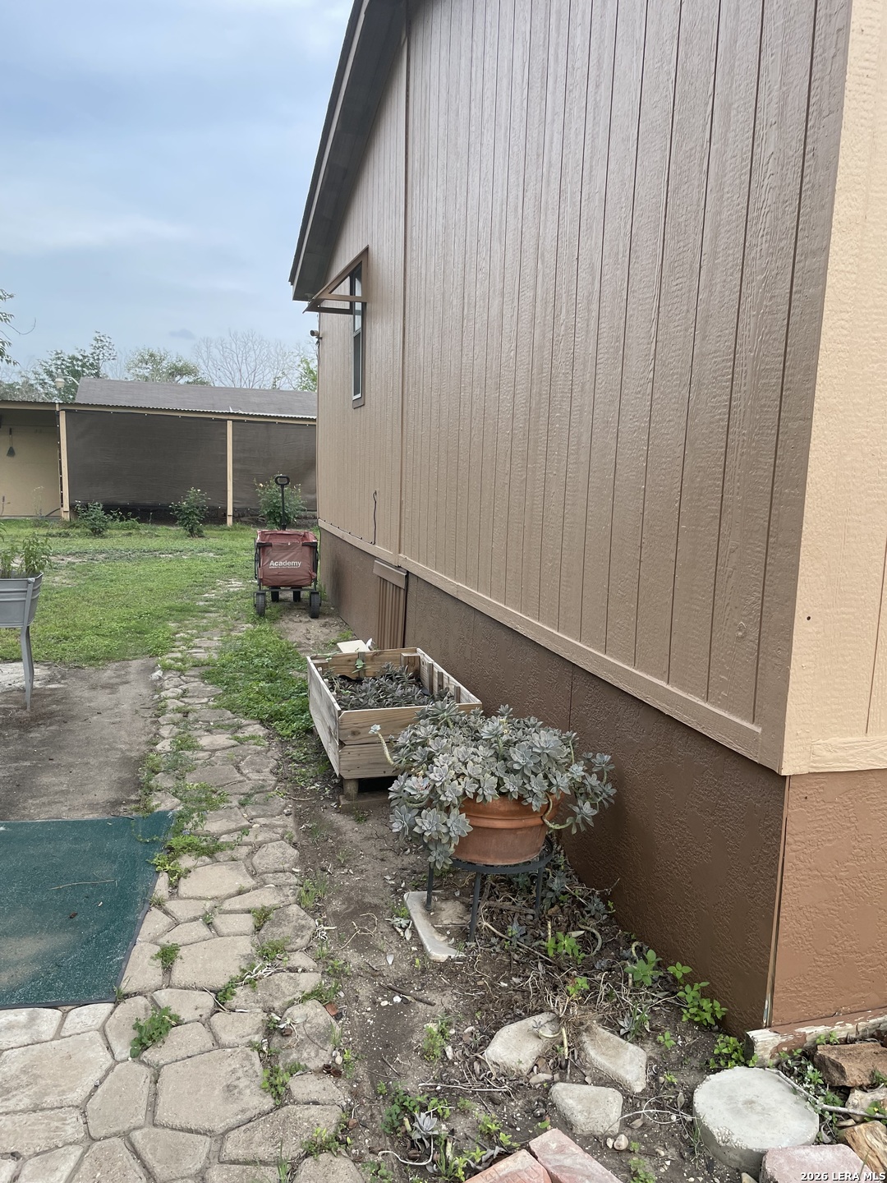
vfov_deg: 67.3
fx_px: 888
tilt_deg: -6.9
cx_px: 444
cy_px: 592
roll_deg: -1.1
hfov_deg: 53.1
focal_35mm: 26
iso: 32
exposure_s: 1/543
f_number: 1.6
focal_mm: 4.2
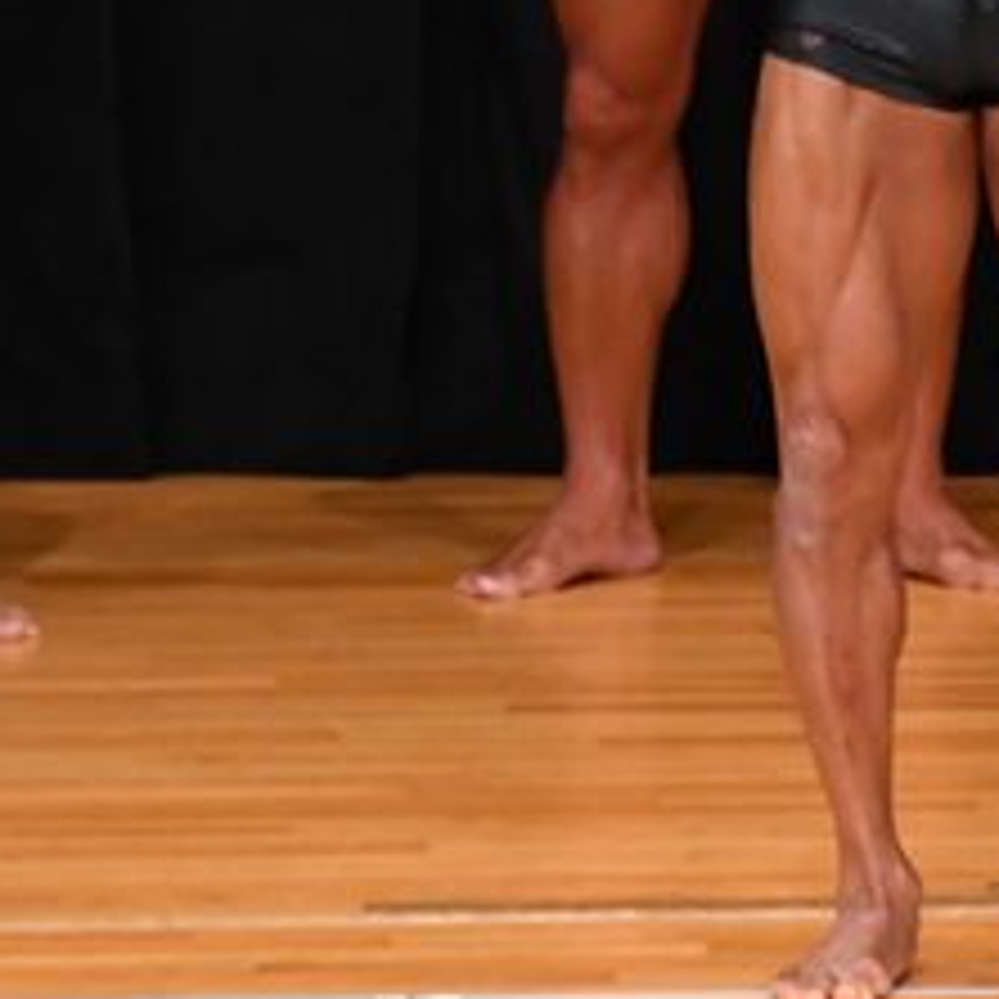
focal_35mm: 844
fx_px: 27557
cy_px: 68
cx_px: 1658
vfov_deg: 2.1
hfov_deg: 2.1
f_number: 5.6
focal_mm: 190
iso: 3200
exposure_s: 1/400
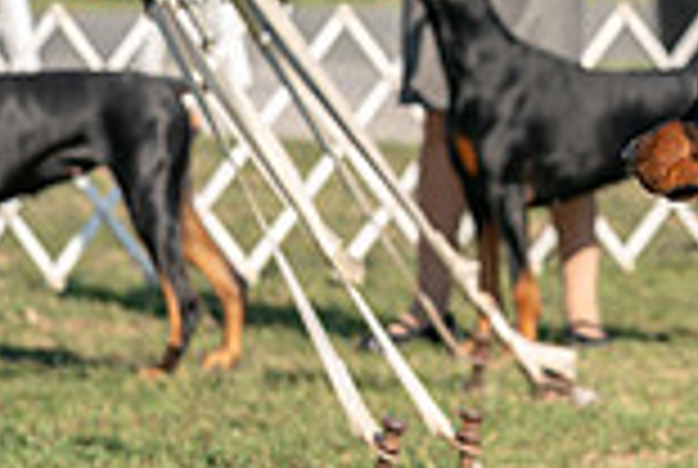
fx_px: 8353
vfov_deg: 3.2
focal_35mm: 430
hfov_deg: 4.8
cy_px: -92
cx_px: 842
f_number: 4.5
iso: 250
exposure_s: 1/1600
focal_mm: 115
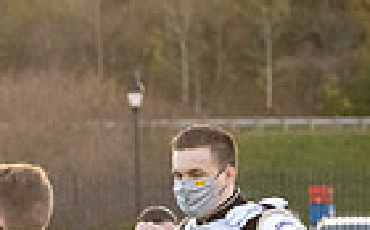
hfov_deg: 4.1
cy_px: 334
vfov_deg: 2.6
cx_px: -357
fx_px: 5114
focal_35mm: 508
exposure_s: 1/5000
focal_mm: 120
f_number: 4.5
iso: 5000
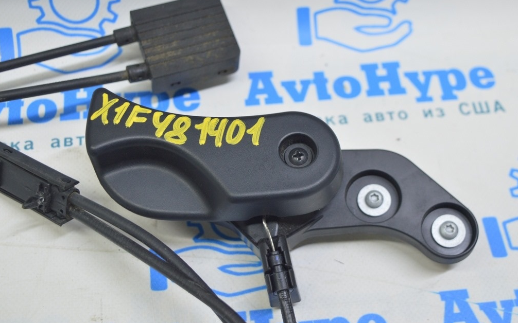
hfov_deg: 36.3
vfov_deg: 23.1
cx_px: 263
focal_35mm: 56
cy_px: 151
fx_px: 790
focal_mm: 36
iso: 400
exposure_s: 1/20
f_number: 5.6
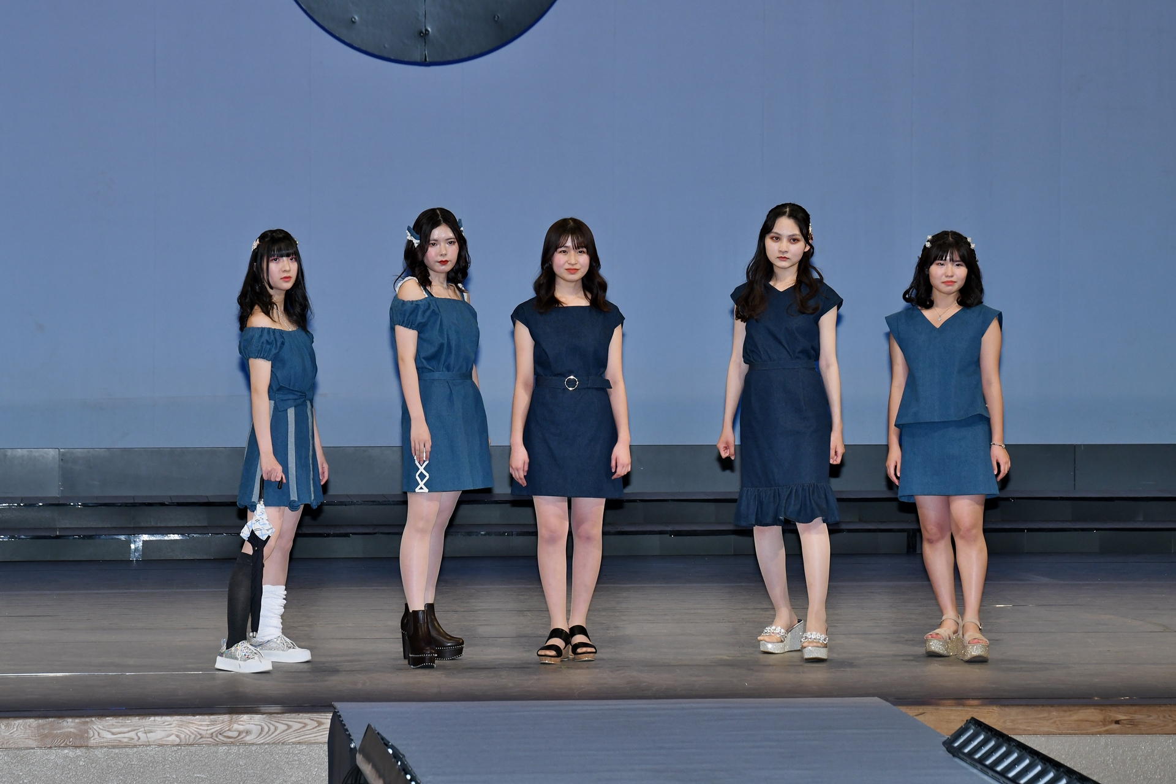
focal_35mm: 138
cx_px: 588
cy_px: 392
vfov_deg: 9.9
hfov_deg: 14.9
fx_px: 4508
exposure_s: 1/250
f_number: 5.6
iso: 800
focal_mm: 92
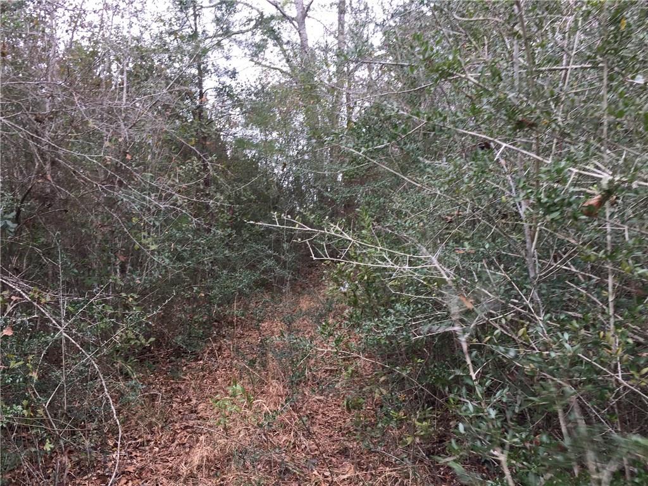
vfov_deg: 48.2
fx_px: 543
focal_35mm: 29
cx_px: 324
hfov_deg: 61.7
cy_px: 243
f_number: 2.2
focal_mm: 4.15
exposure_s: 1/60
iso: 32
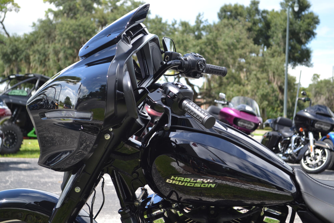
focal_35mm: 72
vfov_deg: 18.9
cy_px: 112
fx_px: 668
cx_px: 167
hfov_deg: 28.1
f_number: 6.3
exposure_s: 1/160
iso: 100
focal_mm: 48
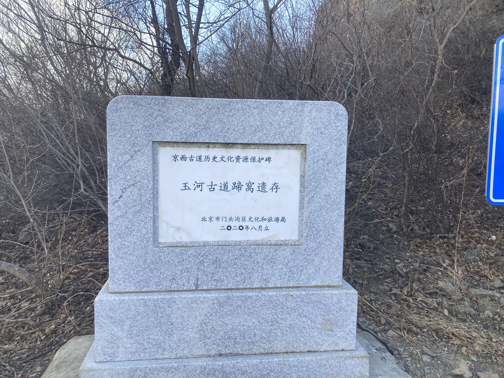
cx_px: 252
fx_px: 408
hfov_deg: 63.4
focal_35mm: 28
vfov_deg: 49.7
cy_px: 189
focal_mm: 3.99
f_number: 1.8
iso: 20
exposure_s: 1/259
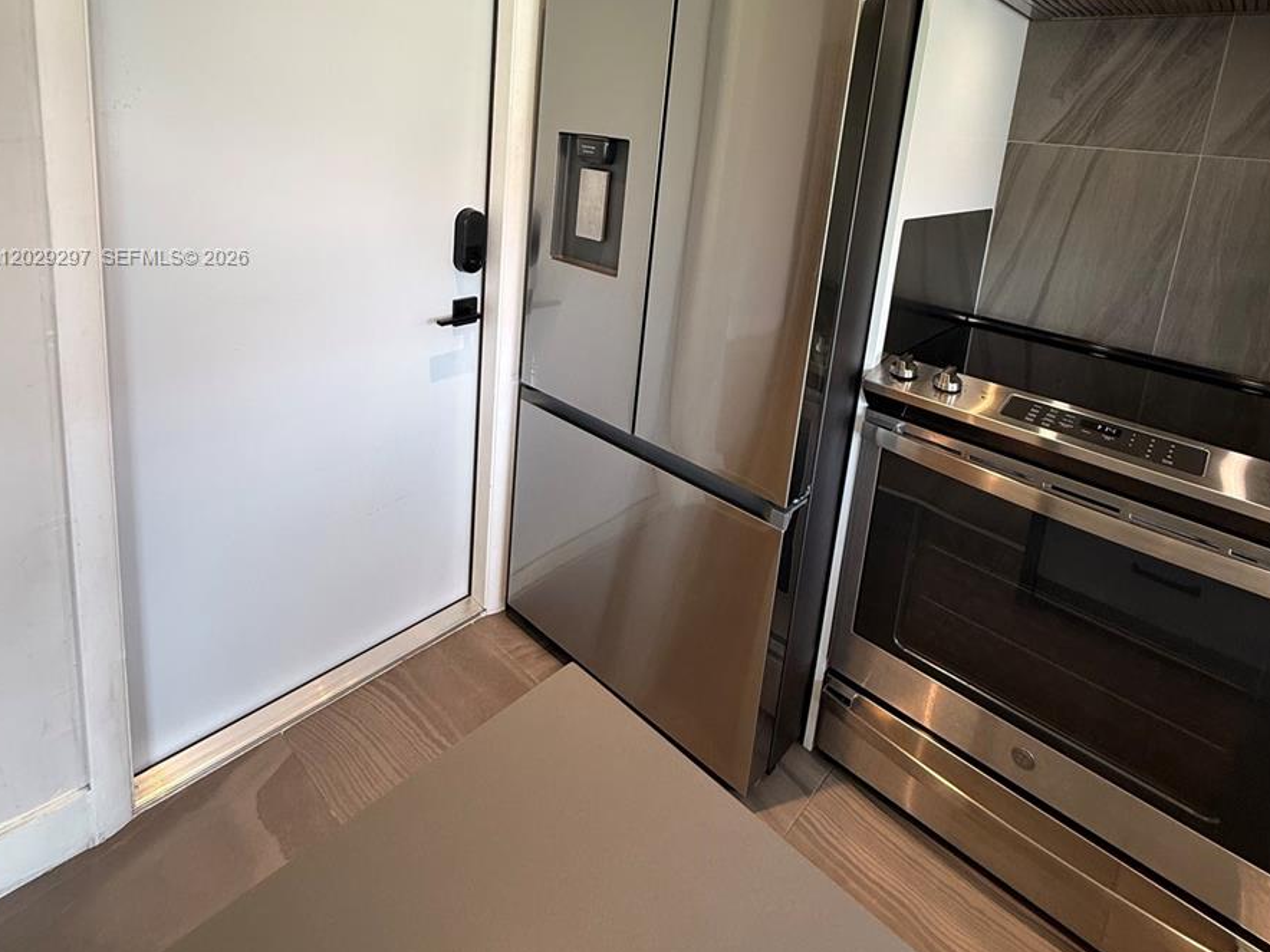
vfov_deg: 65.2
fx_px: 697
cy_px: 258
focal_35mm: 19
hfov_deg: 84.7
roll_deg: -4.5
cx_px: 628
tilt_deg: -11.2
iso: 100
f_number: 2.2
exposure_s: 1/120
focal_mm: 2.22
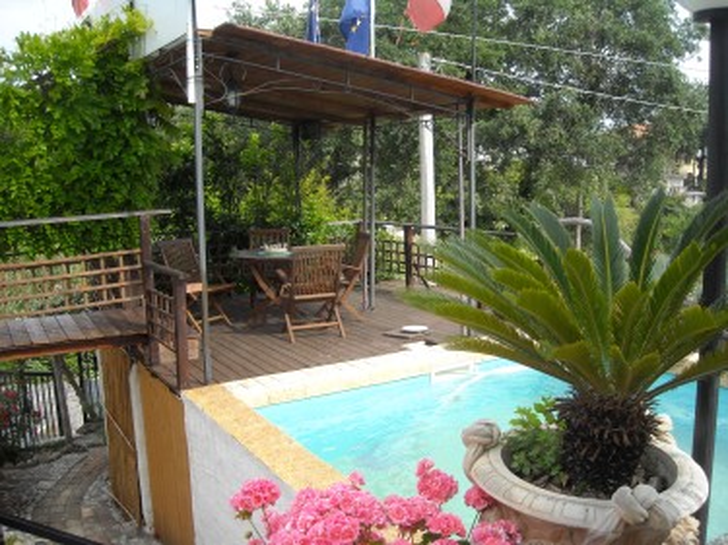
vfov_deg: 40.7
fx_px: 736
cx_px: 364
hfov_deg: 52.6
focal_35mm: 35
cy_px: 272
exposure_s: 1/323
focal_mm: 5.7
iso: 64
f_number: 2.8
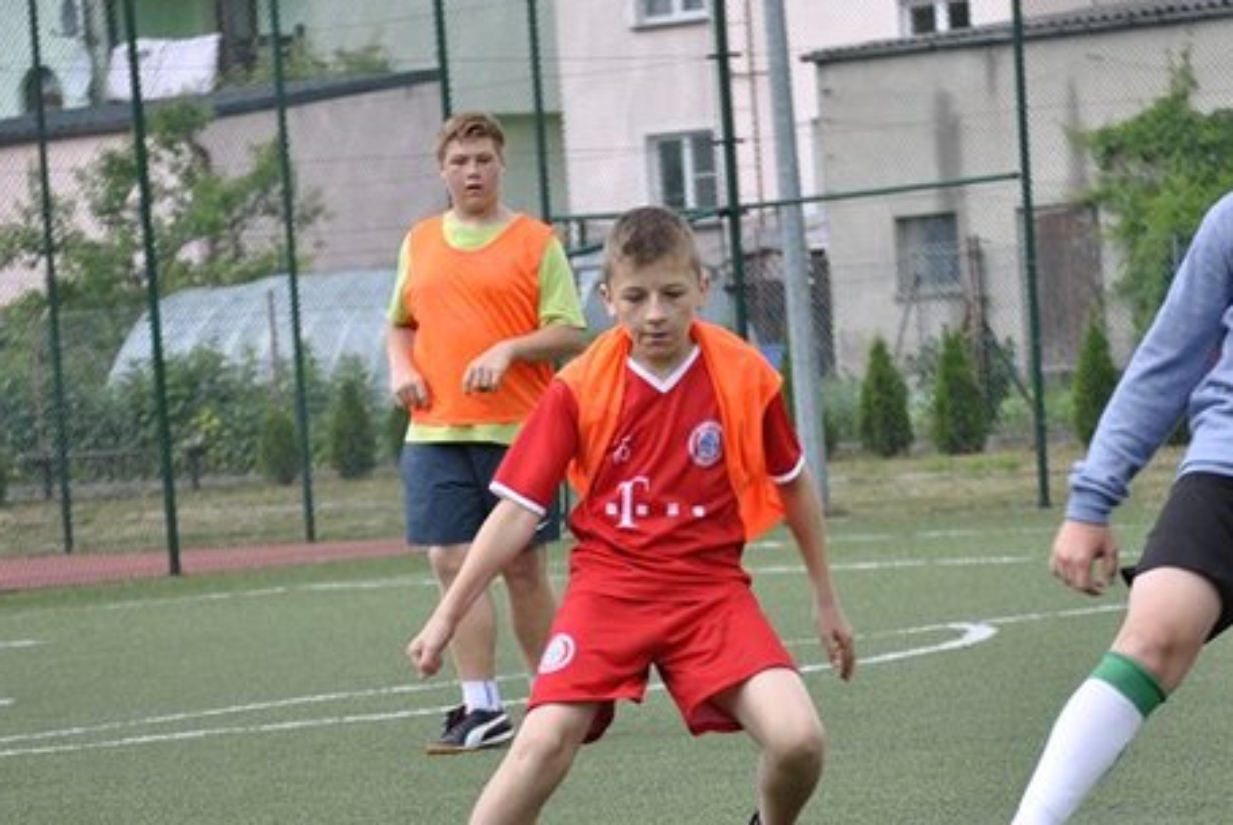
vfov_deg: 7.6
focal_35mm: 182
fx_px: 6229
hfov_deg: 11.3
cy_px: 461
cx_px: 714
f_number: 4.2
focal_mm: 85
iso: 400
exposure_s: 1/500
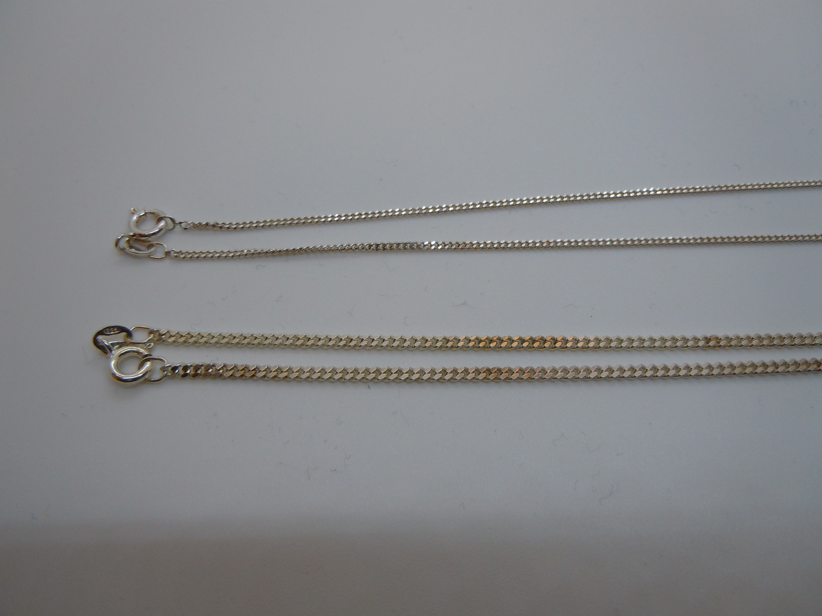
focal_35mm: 30
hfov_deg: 60.0
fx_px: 712
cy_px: 308
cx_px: 411
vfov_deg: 46.8
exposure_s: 1/125
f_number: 3.5
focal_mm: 5.4
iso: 160
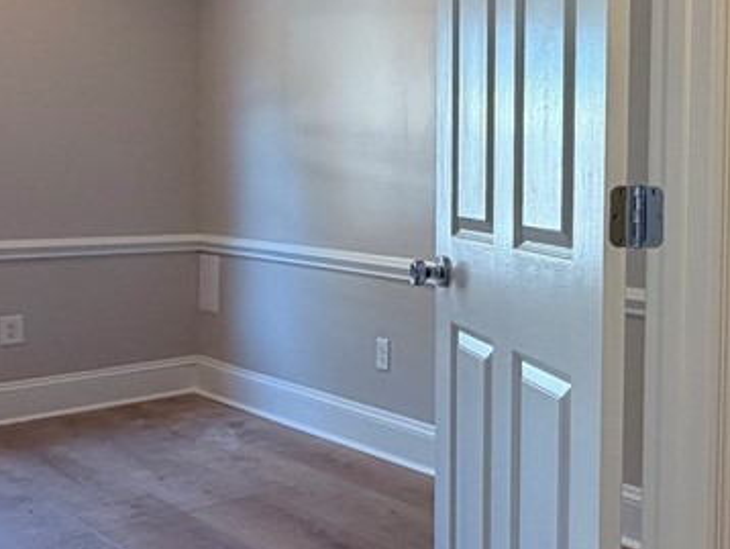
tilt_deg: -1.8
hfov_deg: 38.7
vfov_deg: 35.8
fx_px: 844
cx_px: 799
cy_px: 206
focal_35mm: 40
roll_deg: -1.9
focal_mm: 2.22
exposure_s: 1/120
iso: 200
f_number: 2.2
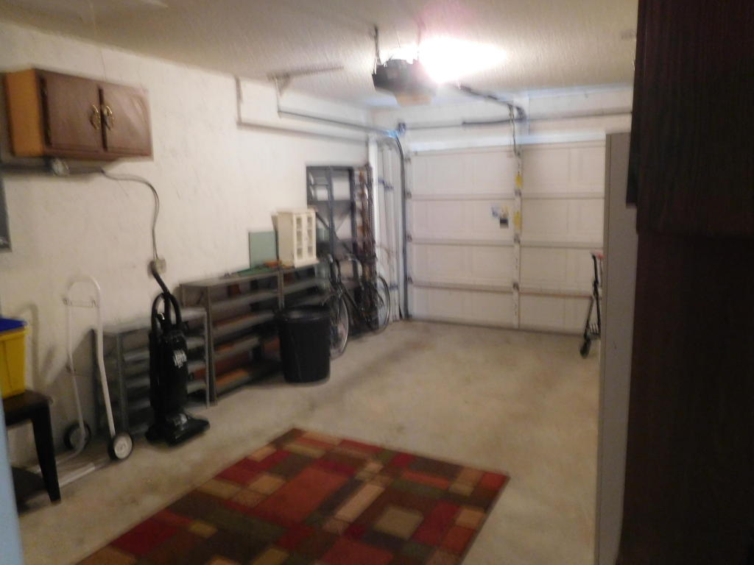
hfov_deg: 69.4
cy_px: 282
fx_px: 545
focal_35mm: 25
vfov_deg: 54.9
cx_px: 377
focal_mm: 4.5
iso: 450
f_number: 3.4
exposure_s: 1/8
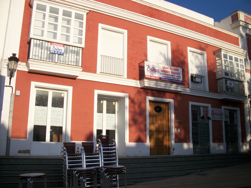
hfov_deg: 52.6
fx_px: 254
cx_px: 126
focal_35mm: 35
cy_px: 94
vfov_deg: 40.7
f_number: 8.8
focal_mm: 6.3
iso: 80
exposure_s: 1/160
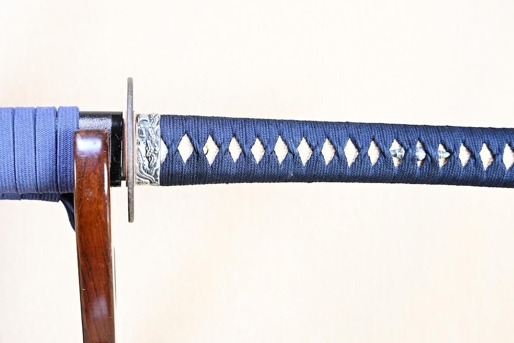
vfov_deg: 29.5
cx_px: 191
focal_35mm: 45
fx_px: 648
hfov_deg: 42.9
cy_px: 121
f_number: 3.5
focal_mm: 19.5
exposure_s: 1/2
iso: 100
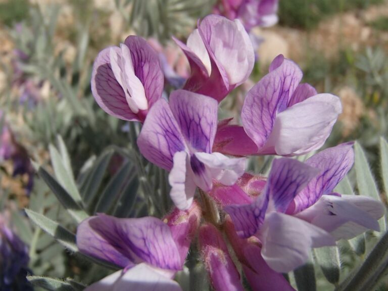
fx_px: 415
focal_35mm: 37
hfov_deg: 50.1
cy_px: 146
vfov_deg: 38.7
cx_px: 194
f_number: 4.7
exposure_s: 1/1250
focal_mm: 6.64
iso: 100
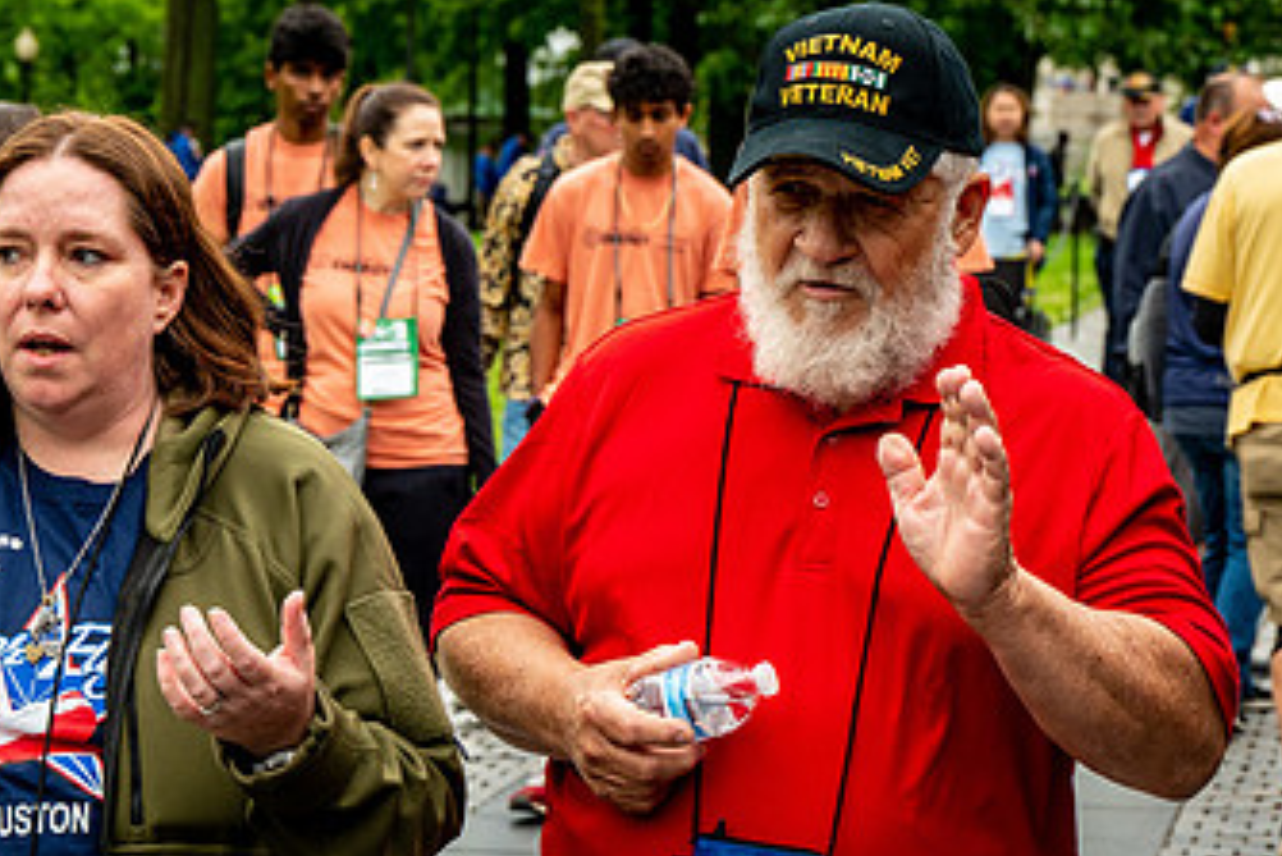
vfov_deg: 10.0
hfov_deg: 15.0
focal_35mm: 137
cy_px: 534
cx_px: 537
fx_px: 4881
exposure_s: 1/640
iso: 1000
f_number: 8
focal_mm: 79
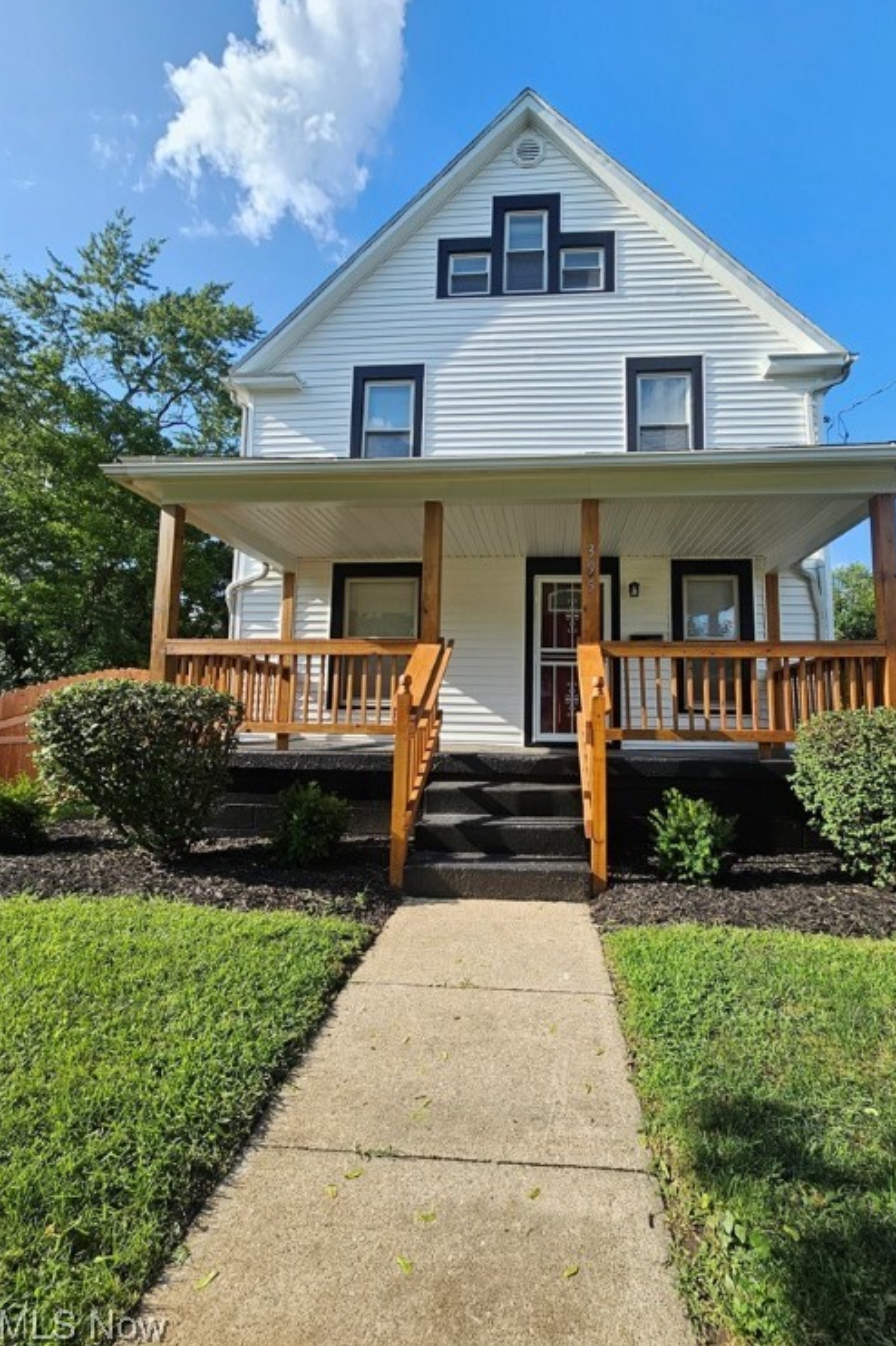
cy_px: 669
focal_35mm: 14
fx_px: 523
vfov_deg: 104.3
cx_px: 510
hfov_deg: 80.7
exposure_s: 1/799
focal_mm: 2.2
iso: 50
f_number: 2.2
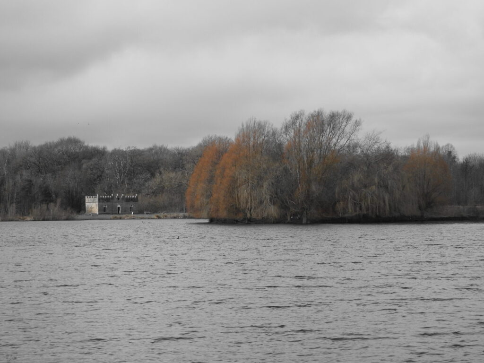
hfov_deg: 20.7
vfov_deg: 15.6
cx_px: 242
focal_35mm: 95
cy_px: 182
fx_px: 1328
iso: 100
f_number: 4
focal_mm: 17
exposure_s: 1/800
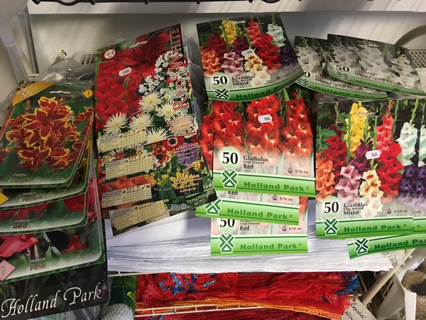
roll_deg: -1.5
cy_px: 160
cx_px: 213
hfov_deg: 61.7
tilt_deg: -44.7
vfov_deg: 48.2
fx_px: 357
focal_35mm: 29
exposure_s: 1/33
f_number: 2.2
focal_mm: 4.15
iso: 160
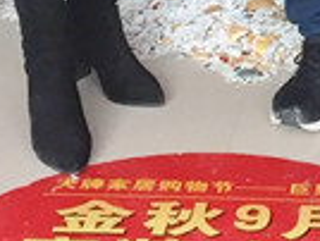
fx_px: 2000
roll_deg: -0.8
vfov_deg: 6.1
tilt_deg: -3.0
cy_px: -594
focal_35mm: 216
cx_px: 334
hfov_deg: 9.1
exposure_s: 1/33
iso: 64
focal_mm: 4.15
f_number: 2.2
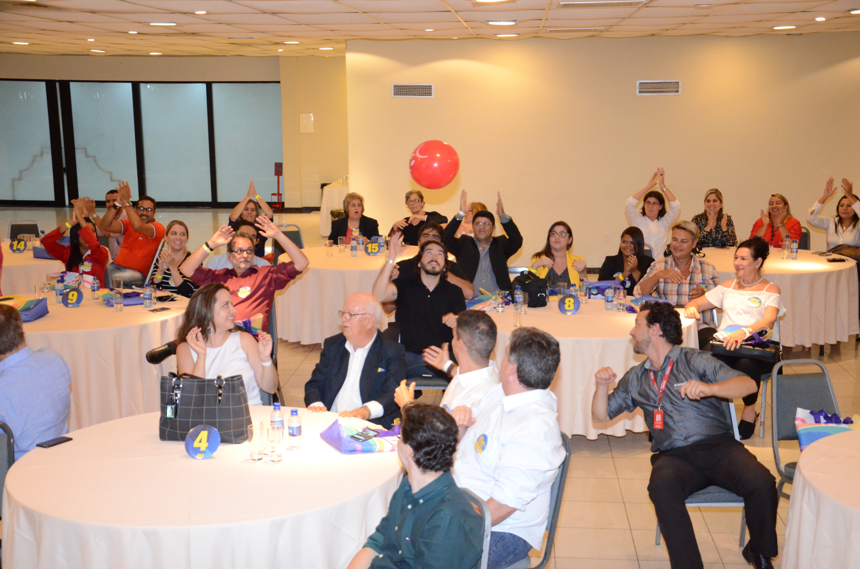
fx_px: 1216
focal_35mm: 51
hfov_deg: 39.0
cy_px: 284
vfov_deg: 26.4
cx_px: 430
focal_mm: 34
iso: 4000
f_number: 5
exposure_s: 1/80
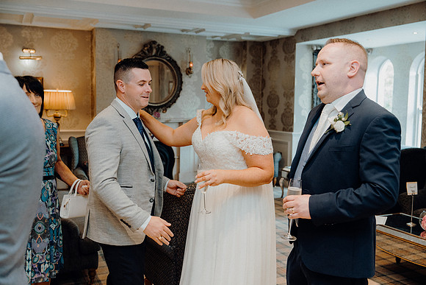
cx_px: 213
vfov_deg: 34.2
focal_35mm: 39
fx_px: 462
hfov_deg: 49.5
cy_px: 142
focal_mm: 39
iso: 2000
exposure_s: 1/160
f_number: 3.5
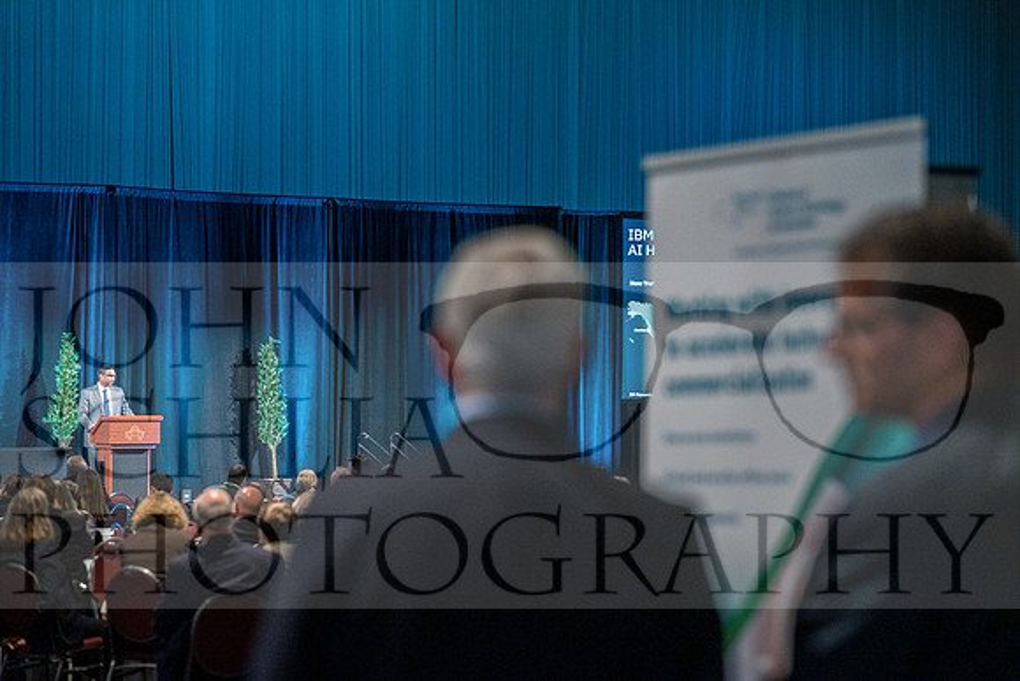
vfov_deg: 11.2
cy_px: 340
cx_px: 510
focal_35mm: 122
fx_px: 3457
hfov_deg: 16.8
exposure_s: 1/60
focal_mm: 122
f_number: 3.5
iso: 6400
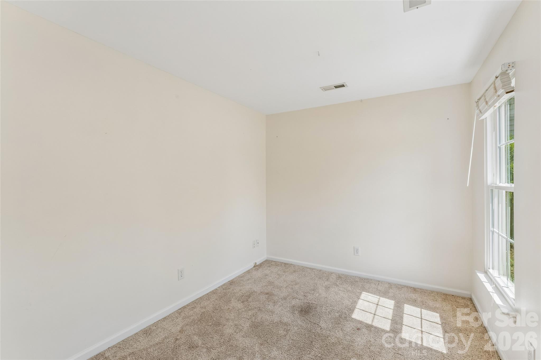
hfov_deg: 96.0
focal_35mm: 16
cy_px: 180
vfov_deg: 73.1
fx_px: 243
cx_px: 270
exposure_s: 1/60
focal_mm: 16.2
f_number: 13
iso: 400
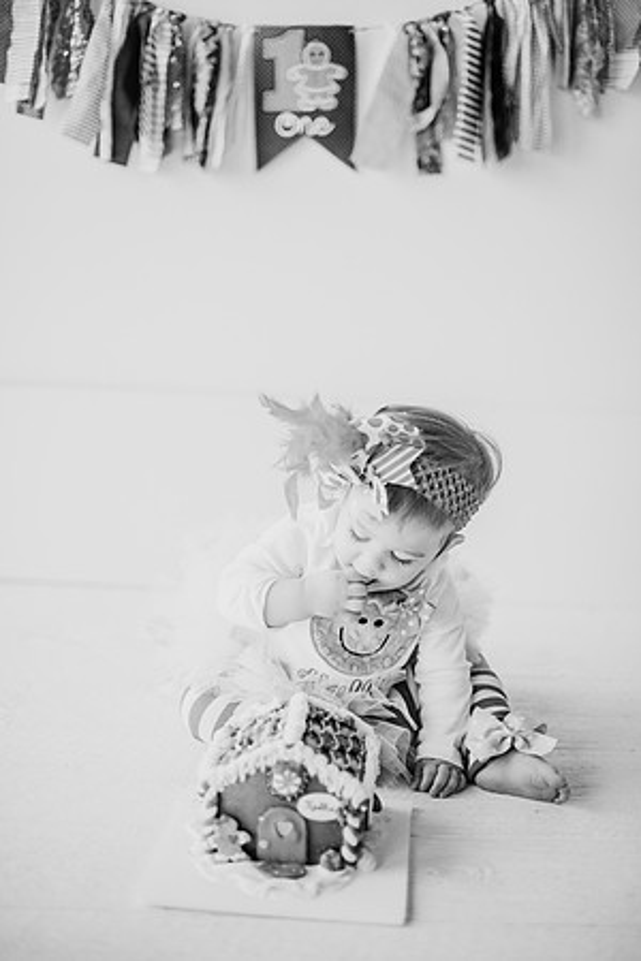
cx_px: 320
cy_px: 480
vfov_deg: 39.6
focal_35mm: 50
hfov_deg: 27.0
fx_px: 1335
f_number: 1.8
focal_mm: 50
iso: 640
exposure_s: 1/640
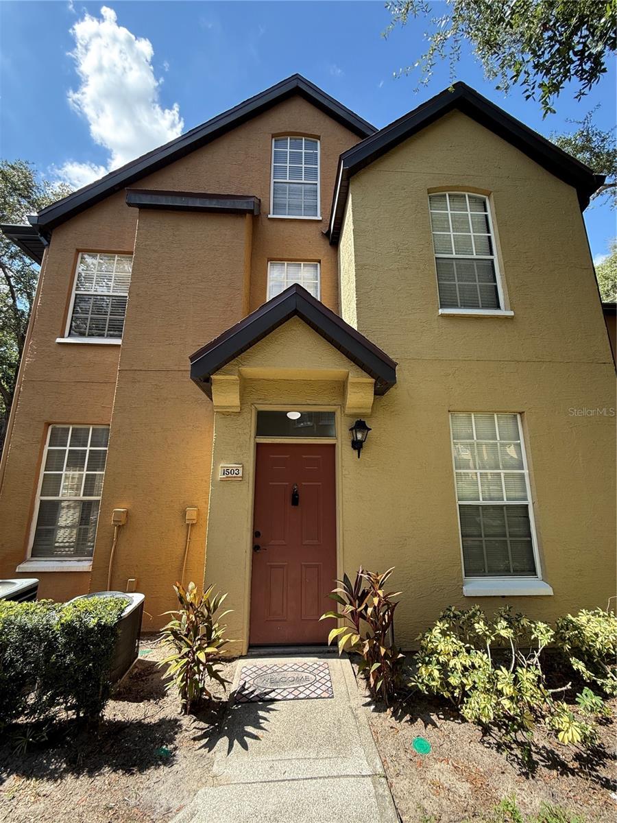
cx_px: 308
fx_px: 333
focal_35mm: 14
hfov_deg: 85.7
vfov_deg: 102.1
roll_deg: +0.0
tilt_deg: +12.1
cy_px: 412
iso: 64
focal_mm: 2.22
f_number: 2.2
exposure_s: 1/461
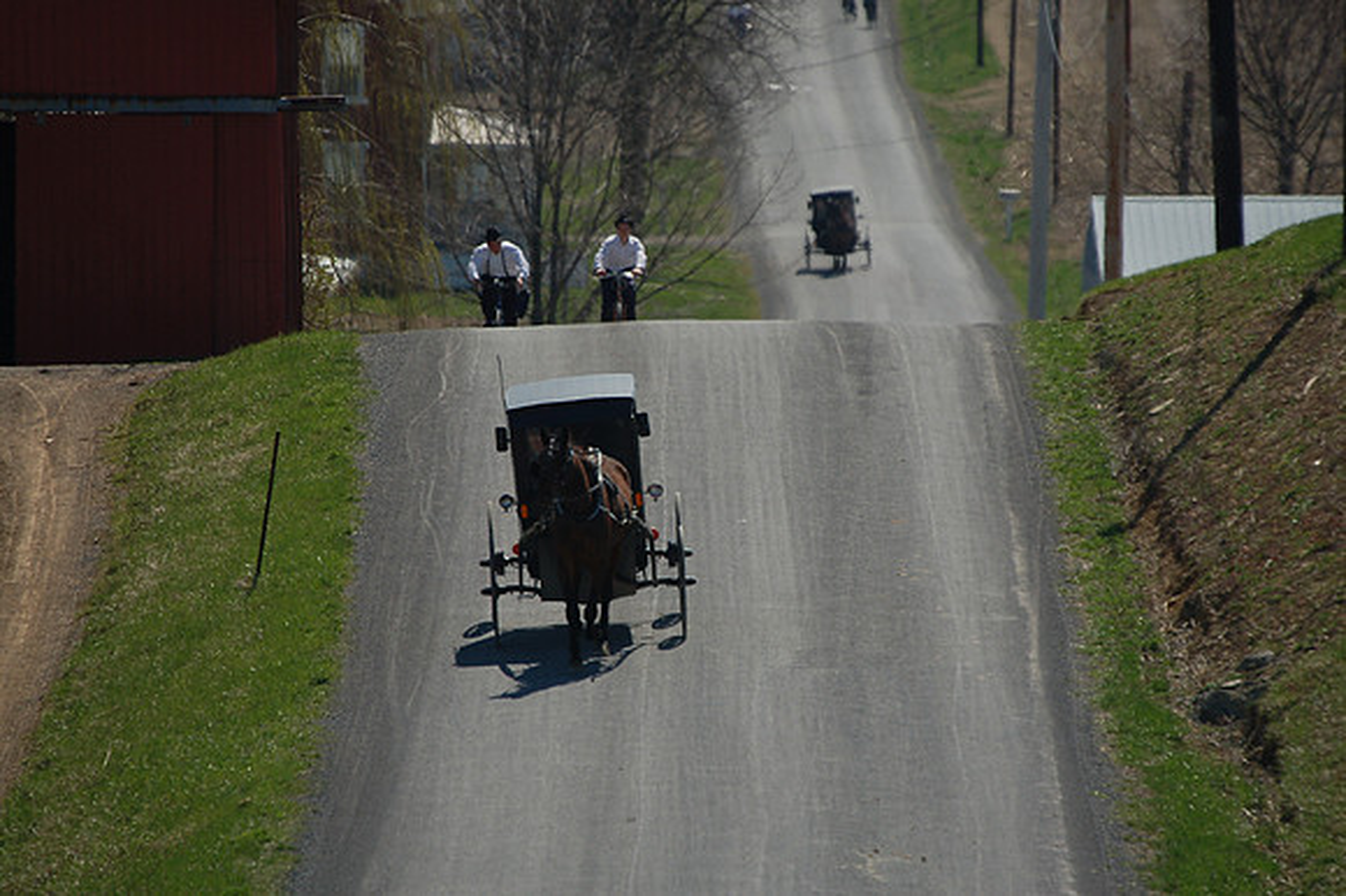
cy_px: 448
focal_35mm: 555
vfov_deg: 2.5
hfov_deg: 3.7
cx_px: 673
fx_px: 20738
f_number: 6.3
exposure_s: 1/1000
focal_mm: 370
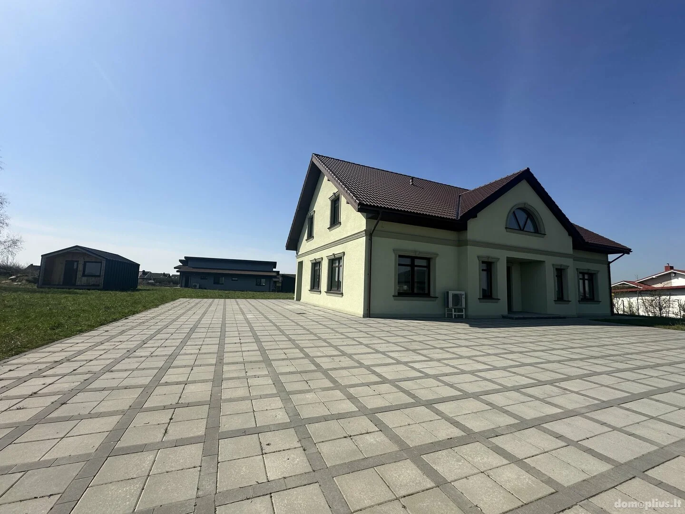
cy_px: 257
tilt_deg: +6.8
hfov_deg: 102.1
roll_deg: -2.2
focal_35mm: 14
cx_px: 342
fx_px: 277
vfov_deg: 85.7
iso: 40
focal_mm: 2.22
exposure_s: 1/2747
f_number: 2.2
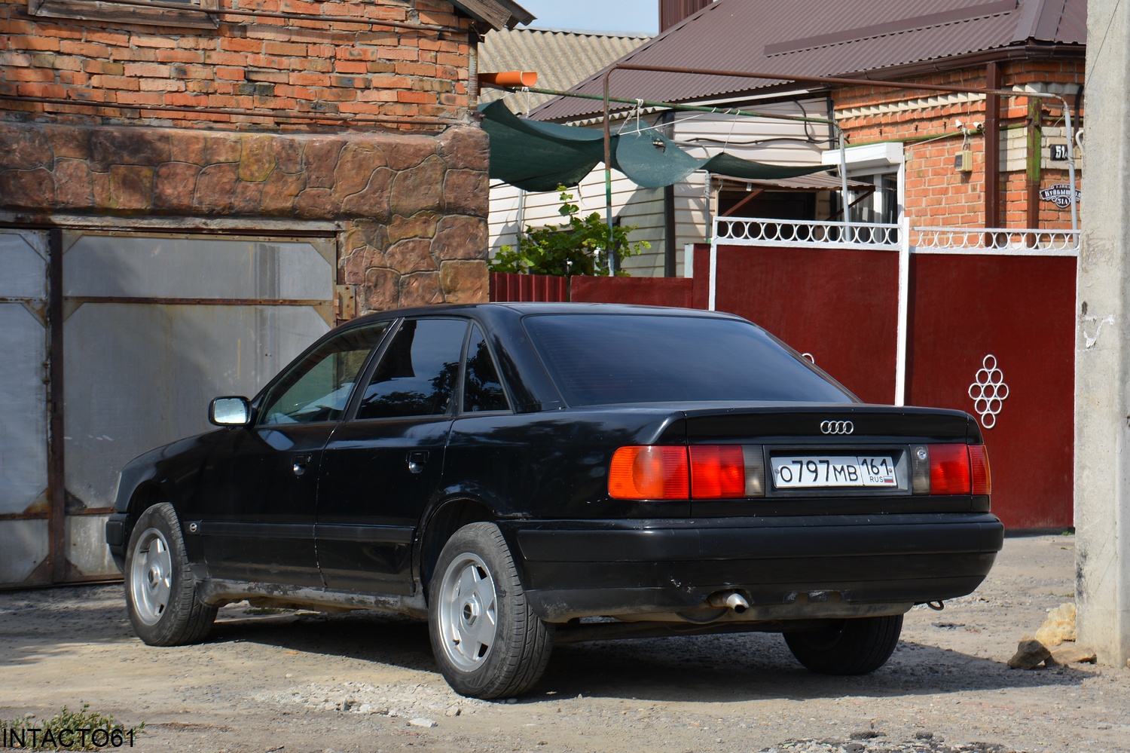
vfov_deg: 17.5
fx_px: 2447
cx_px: 565
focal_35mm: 78
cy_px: 376
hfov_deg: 26.0
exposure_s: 1/250
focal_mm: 52
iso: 125
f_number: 8
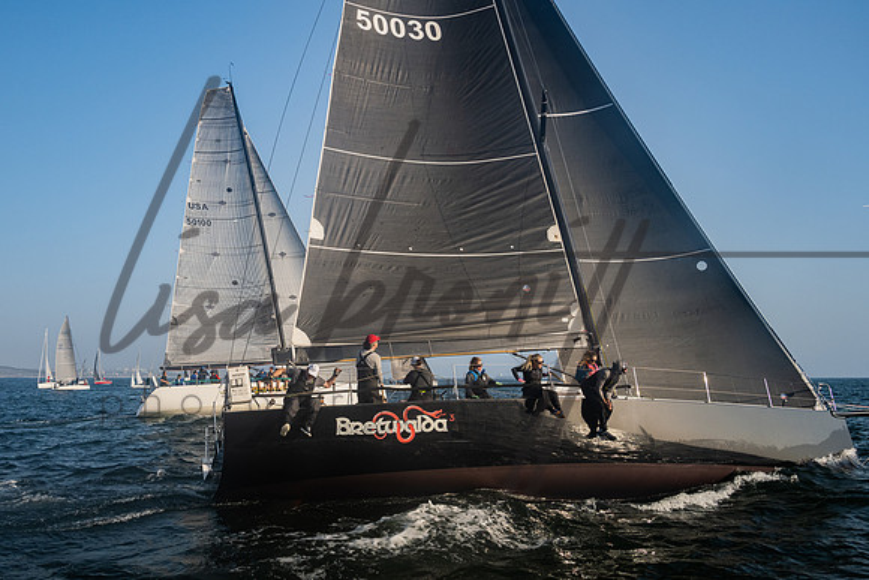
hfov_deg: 51.9
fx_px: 889
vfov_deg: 36.1
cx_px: 363
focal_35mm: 37
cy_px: 279
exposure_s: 1/800
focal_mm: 31
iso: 400
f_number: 8
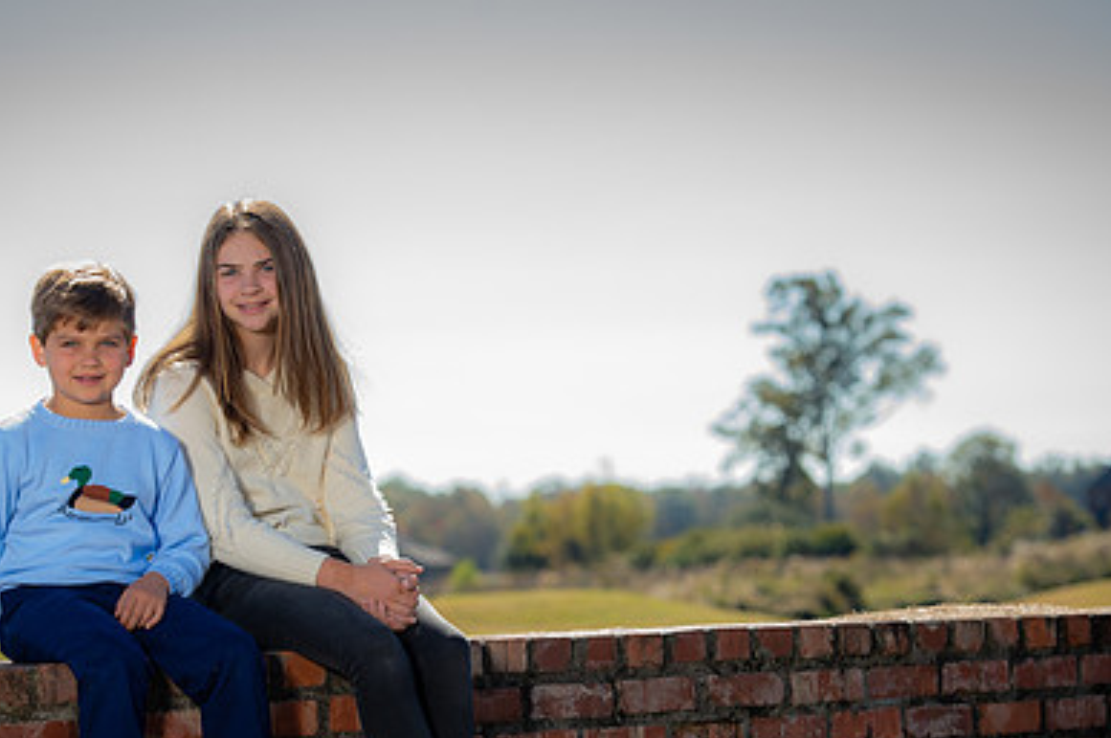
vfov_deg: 9.1
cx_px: 488
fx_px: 4623
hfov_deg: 13.7
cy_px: 548
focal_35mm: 150
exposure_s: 1/250
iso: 50
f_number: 5
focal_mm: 100
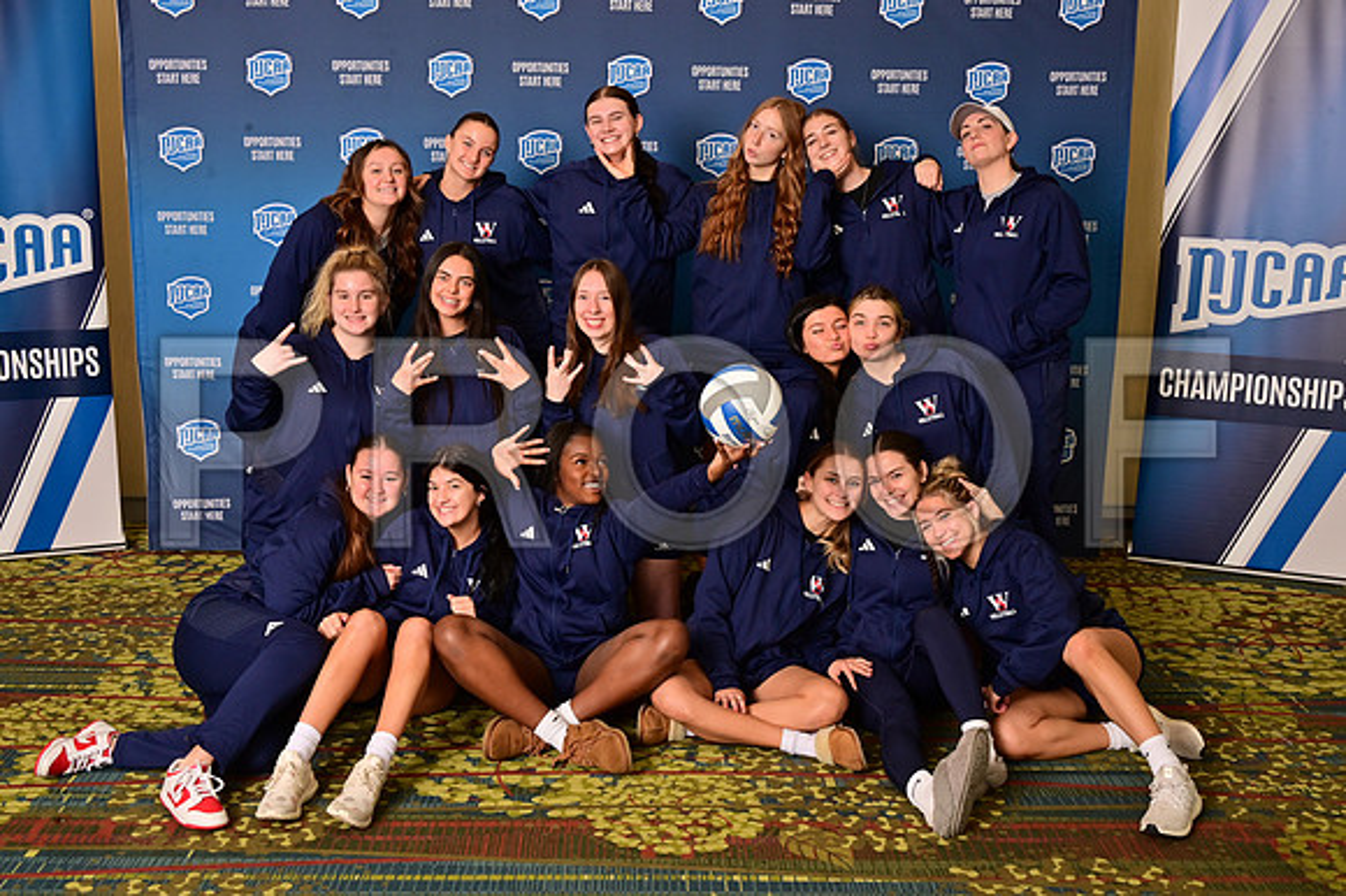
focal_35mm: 40
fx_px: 1495
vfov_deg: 33.4
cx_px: 673
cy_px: 448
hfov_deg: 48.5
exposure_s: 1/125
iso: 400
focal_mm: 40
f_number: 11
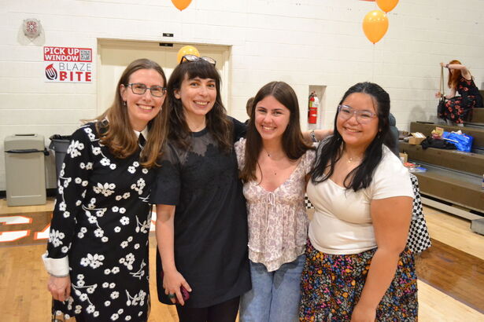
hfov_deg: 53.1
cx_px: 242
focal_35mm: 36
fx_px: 484
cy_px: 161
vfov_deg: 36.9
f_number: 4
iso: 3200
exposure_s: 1/160
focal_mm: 24
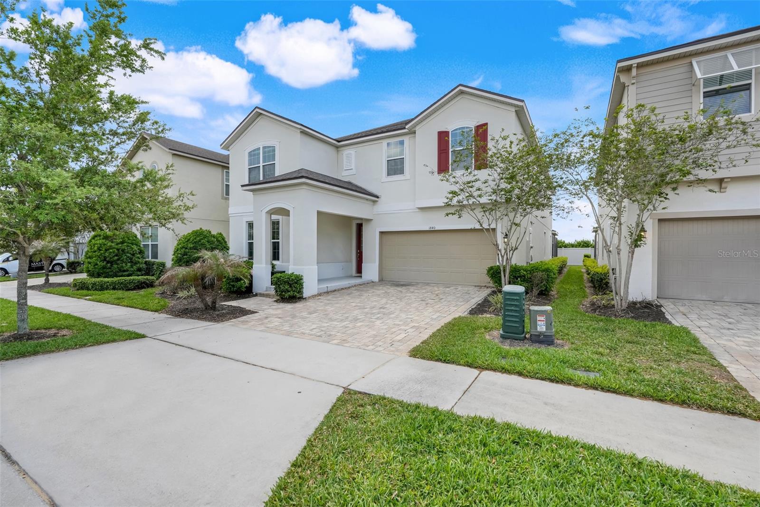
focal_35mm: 16
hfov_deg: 95.0
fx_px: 348
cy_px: 254
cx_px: 380
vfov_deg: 72.0
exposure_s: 1/60
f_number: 9
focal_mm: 16.5
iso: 250
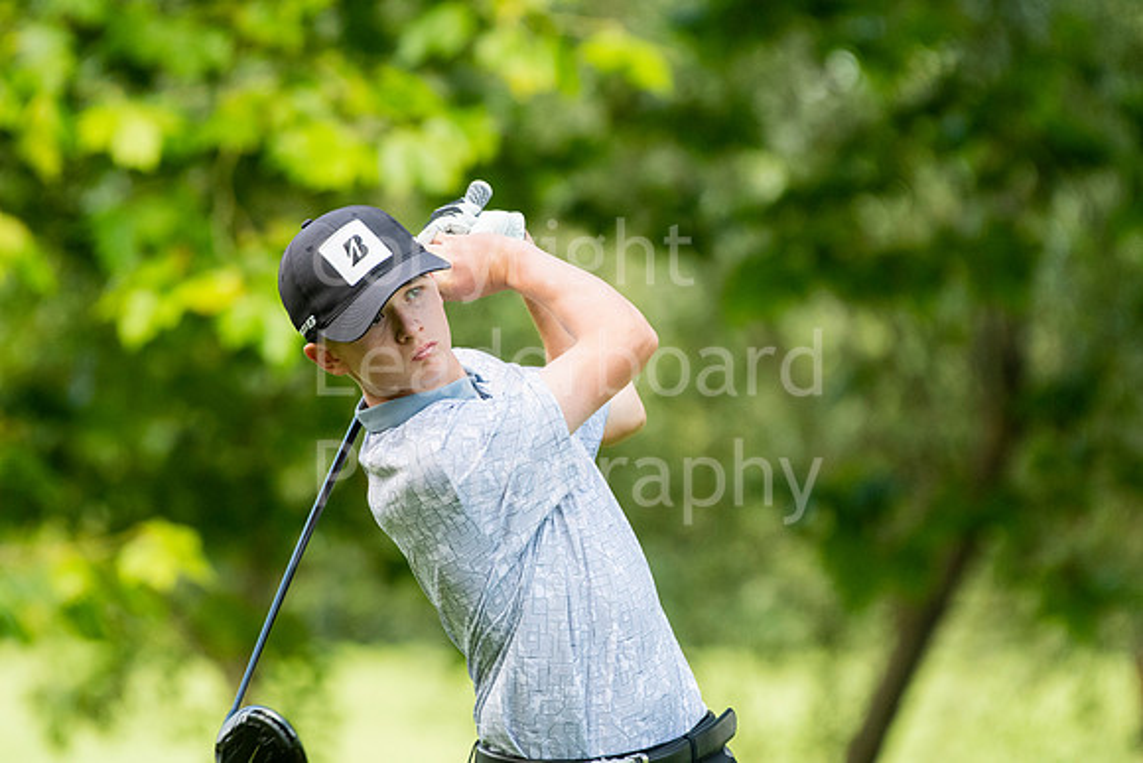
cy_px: 382
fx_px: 20006
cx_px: 572
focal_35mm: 630
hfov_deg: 3.3
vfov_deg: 2.2
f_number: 5.6
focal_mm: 420
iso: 1250
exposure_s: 1/1250
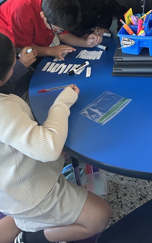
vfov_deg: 43.1
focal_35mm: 45
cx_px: 90
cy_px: 63
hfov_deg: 28.5
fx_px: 298
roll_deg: +6.4
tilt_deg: -28.7
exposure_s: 1/60
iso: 400
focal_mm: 5.7
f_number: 1.5
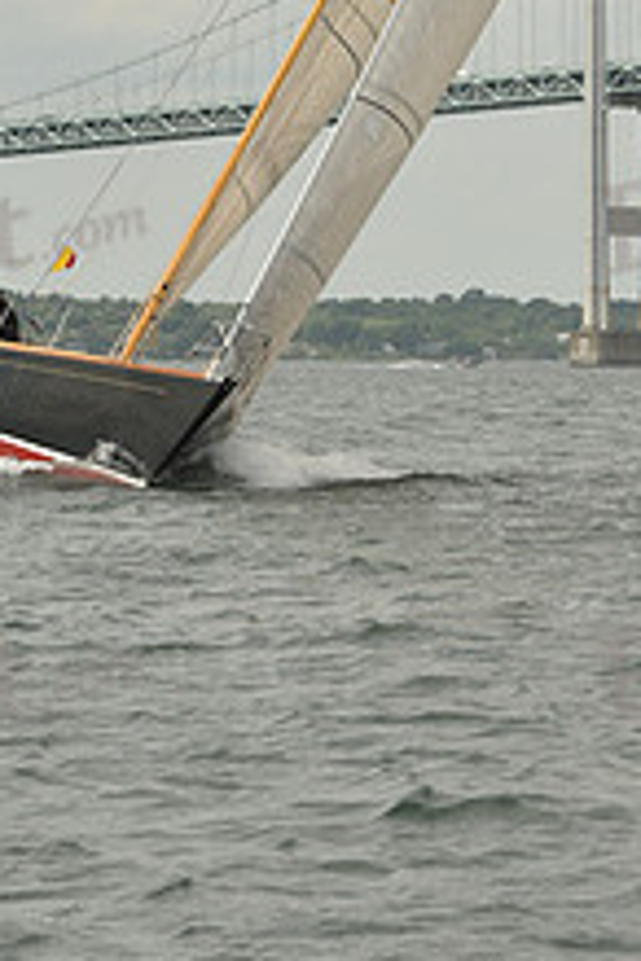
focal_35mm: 252
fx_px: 6730
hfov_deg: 5.5
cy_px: -4
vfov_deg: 8.1
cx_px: 375
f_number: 13
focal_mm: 95
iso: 400
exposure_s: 1/1000
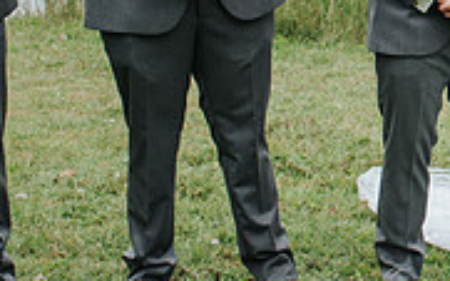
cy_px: -10
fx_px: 1594
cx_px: 582
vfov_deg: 10.0
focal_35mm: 130
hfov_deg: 15.3
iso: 100
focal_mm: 35
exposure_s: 1/640
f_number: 3.2
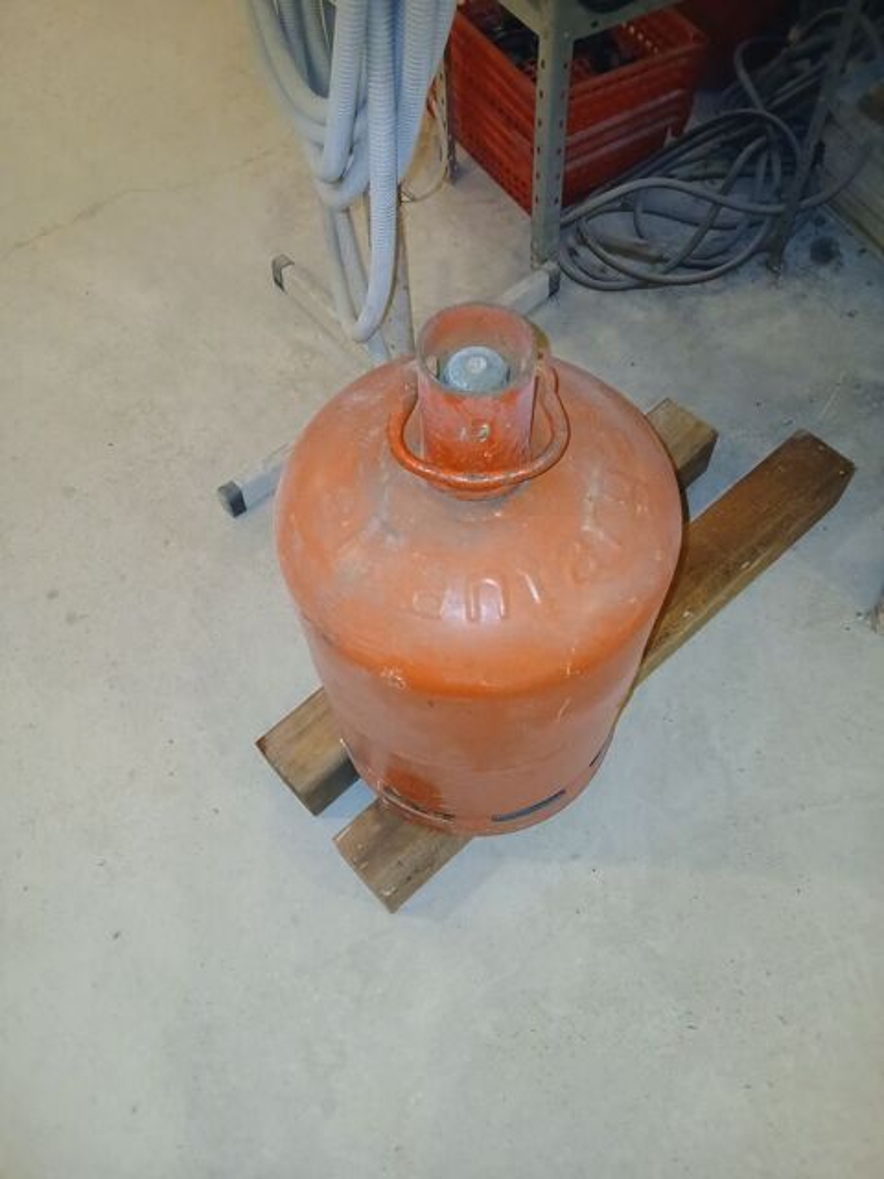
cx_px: 442
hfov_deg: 53.1
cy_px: 590
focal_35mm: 26
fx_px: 885
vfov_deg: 67.3
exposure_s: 1/50
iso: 320
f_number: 1.8
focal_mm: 3.98
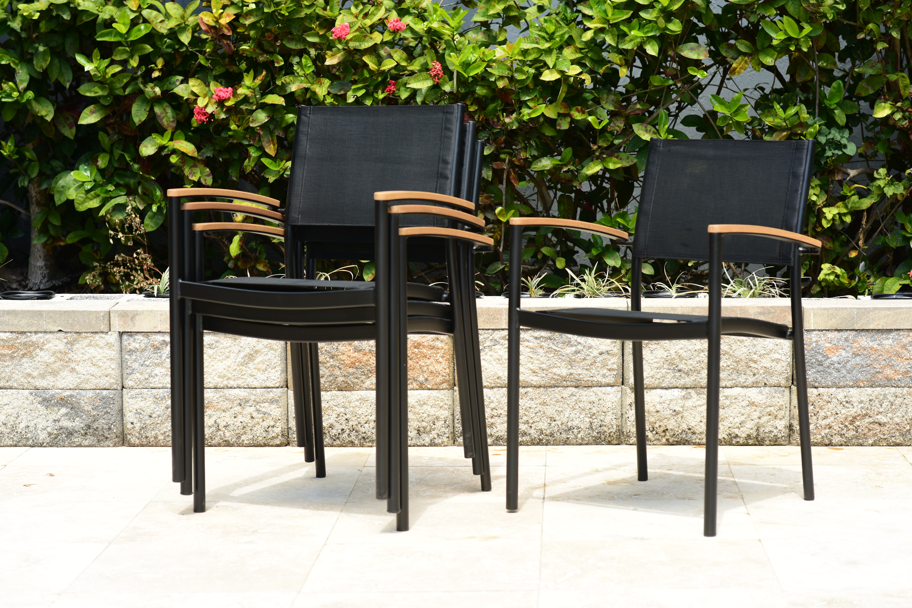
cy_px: 304
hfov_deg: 11.4
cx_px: 456
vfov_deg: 7.6
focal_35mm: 180
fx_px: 4560
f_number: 64
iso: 100
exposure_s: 1/100
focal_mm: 180
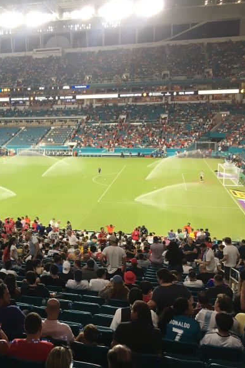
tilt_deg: -9.0
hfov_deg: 31.0
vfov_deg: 47.4
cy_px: 181
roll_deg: +1.7
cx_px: 22
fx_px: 419
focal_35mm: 41
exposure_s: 1/30
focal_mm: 4.15
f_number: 2.2
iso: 25
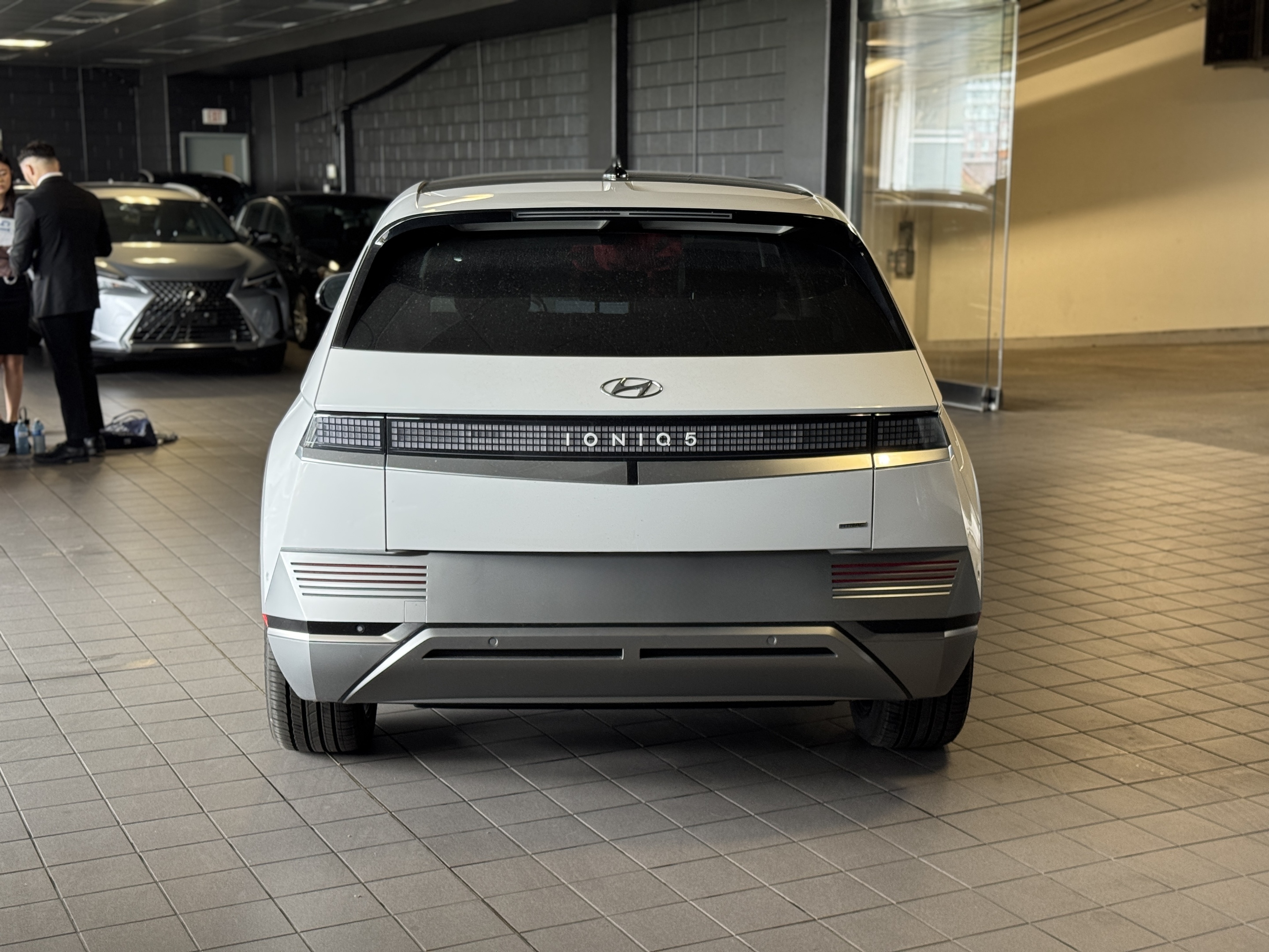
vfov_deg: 30.3
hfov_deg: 39.7
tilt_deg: -8.6
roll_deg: +0.0
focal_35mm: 48
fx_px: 1760
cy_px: 476
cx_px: 634
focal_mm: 6.76
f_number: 1.78
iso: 125
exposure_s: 1/60
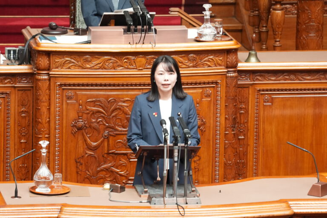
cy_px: 109
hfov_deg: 6.9
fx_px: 2725
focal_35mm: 300
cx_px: 164
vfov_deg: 4.6
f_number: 5.6
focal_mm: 200
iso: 4000
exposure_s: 1/100
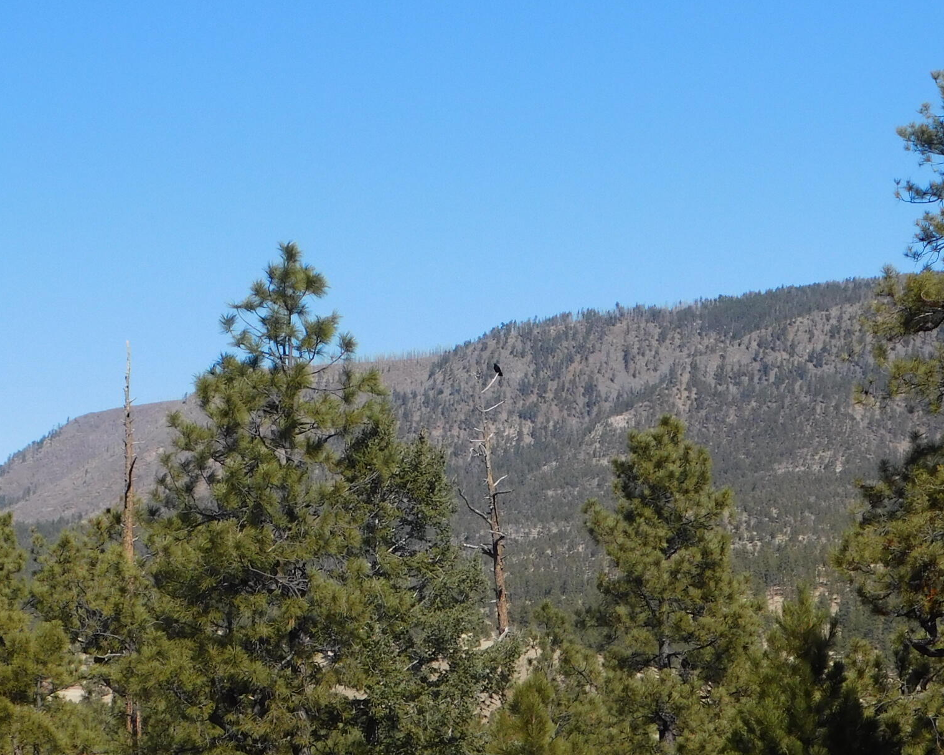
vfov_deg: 13.5
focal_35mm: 114
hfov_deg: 16.8
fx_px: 3184
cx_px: 343
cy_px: 435
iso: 125
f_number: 4
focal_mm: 10.4
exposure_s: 1/1000
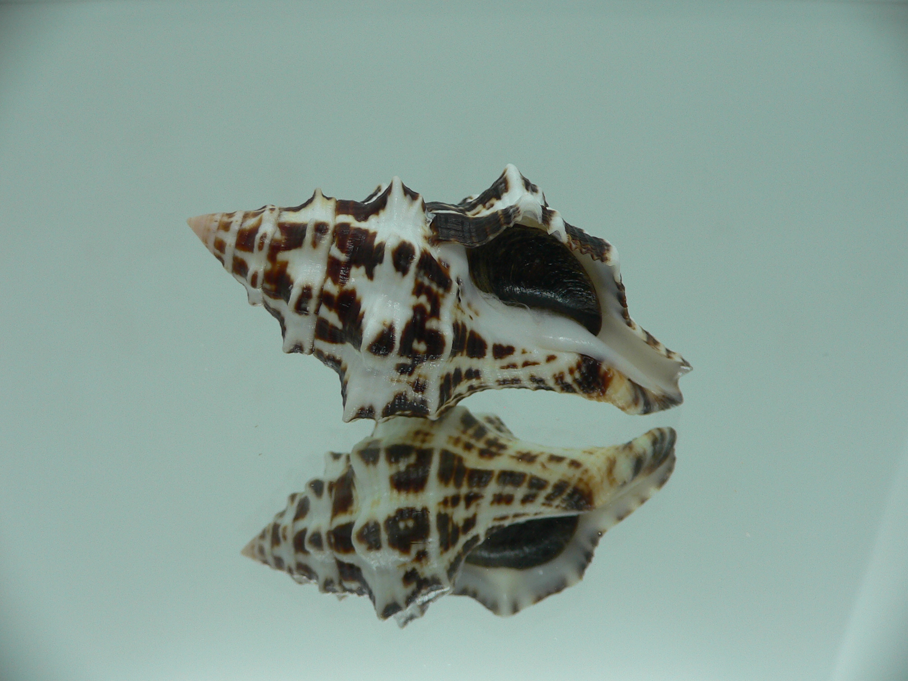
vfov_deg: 40.7
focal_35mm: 35
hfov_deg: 52.6
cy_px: 340
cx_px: 454
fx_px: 918
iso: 80
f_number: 2.8
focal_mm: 4.6
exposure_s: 1/60
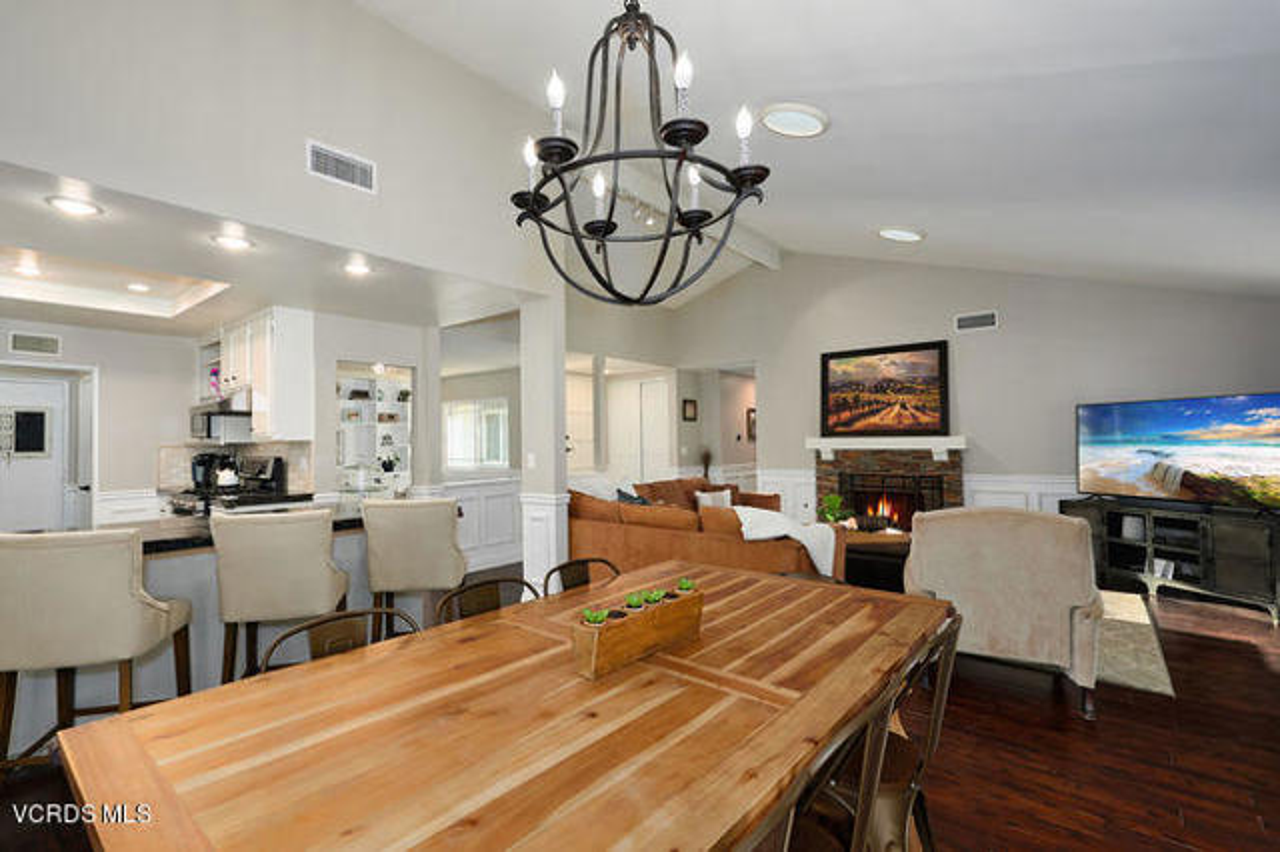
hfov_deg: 104.3
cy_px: 426
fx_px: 497
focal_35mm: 14
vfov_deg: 81.1
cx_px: 640
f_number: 7.1
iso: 400
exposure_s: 1/10
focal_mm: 14
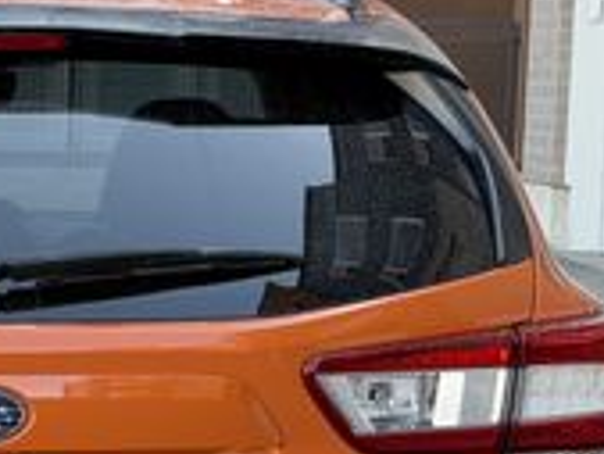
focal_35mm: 182
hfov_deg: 10.6
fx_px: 3178
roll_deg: -0.9
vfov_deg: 8.1
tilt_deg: -6.8
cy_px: 486
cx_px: -164
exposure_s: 1/233
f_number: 1.78
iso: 64
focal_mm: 6.76
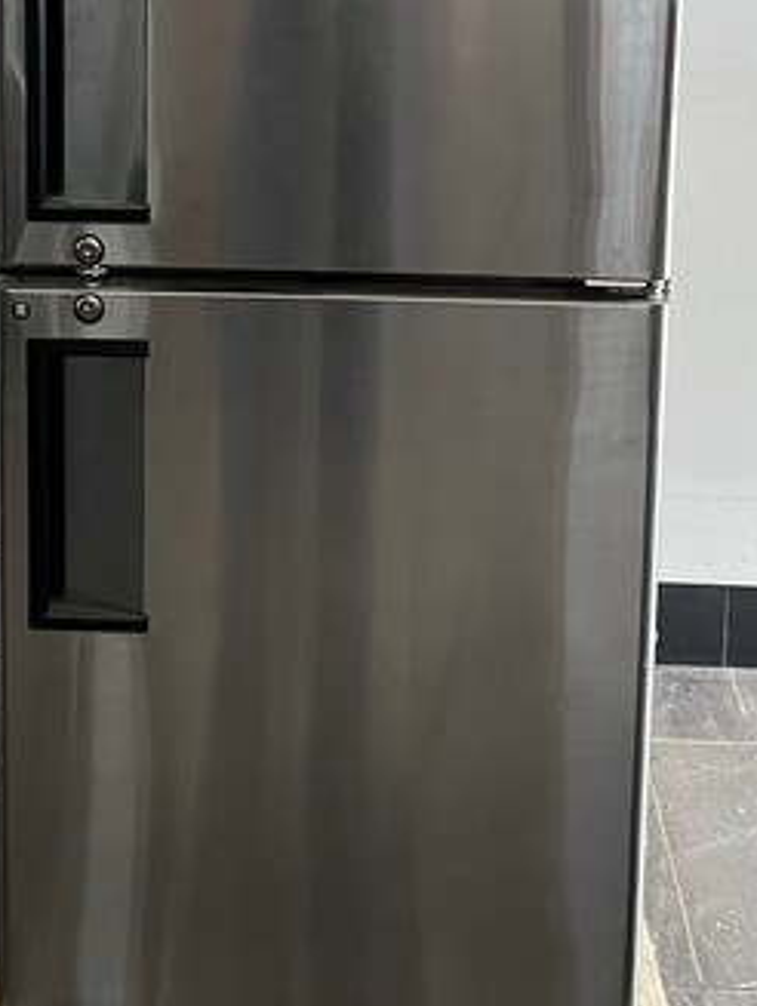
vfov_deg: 29.7
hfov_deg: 24.0
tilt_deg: -10.8
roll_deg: +0.1
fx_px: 1775
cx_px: 298
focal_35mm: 61
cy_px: 22
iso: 200
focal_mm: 5.1
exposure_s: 1/50
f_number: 1.6
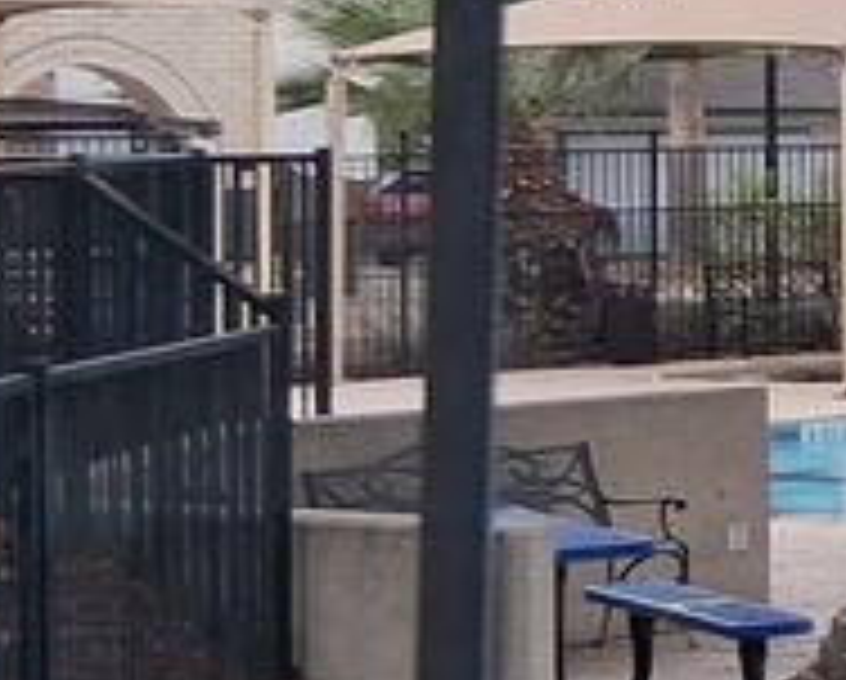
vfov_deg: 7.9
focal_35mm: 194
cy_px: -81
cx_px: 2380
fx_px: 4865
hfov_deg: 8.6
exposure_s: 1/178
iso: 25
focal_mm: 3.98
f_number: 1.8
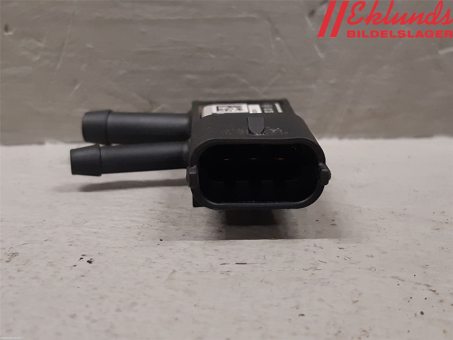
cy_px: 170
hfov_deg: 67.3
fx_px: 340
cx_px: 226
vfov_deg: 53.1
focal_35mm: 26
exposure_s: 1/50
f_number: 1.7
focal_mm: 3.93
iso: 125
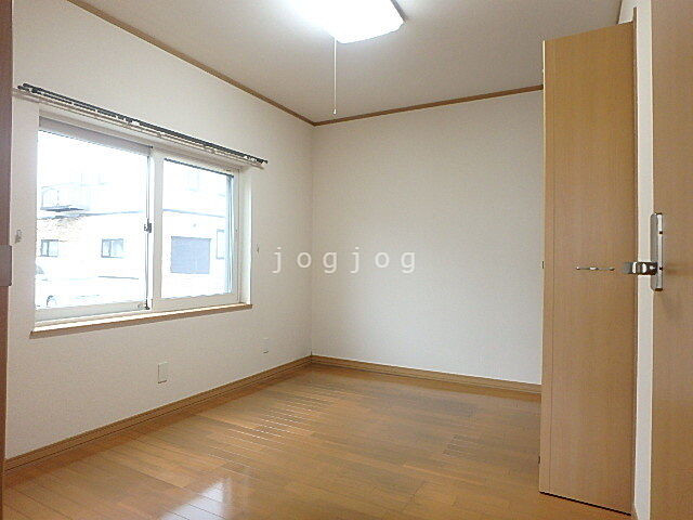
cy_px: 260
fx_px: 420
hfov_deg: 79.0
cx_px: 346
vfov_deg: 63.4
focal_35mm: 21
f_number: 3.5
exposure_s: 1/30
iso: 250
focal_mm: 3.7
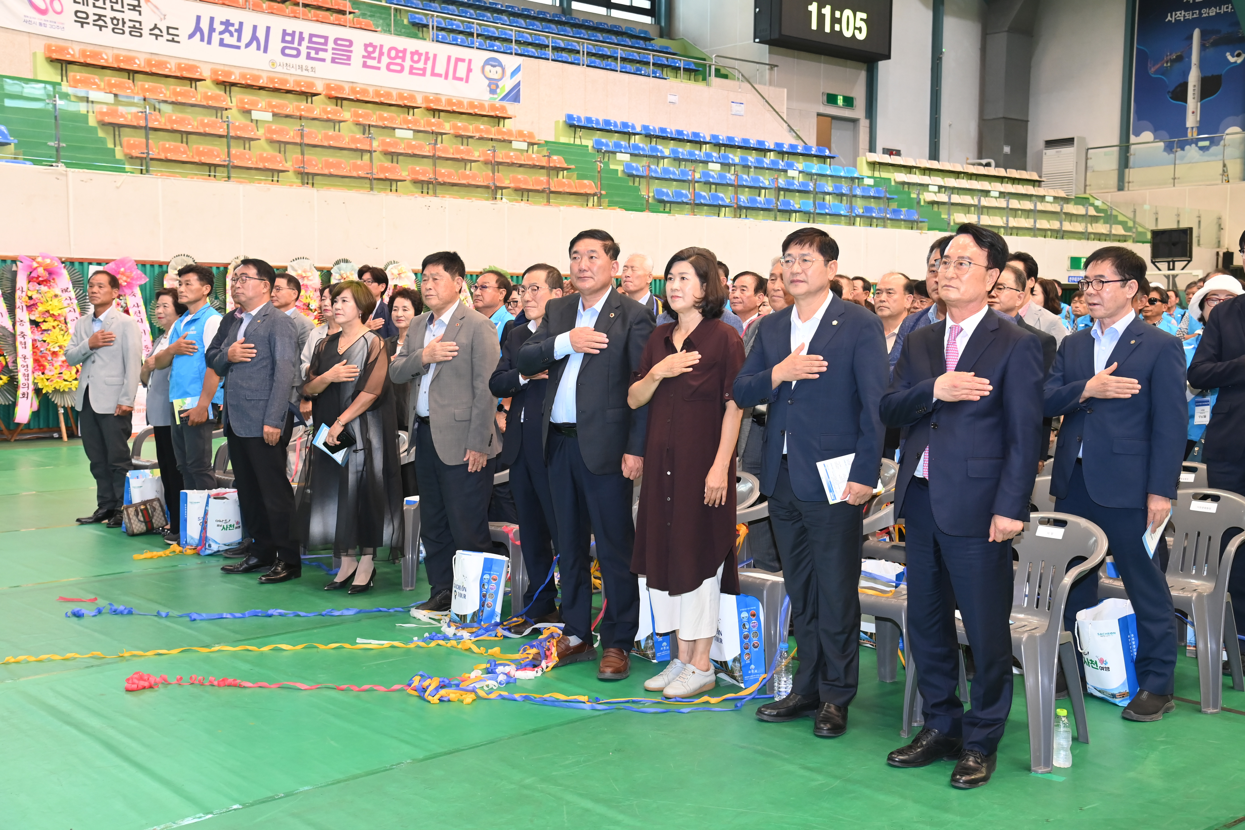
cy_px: 415
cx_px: 622
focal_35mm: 38
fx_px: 1314
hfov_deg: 50.7
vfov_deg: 35.1
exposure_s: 1/250
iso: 2500
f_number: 6.3
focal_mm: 38
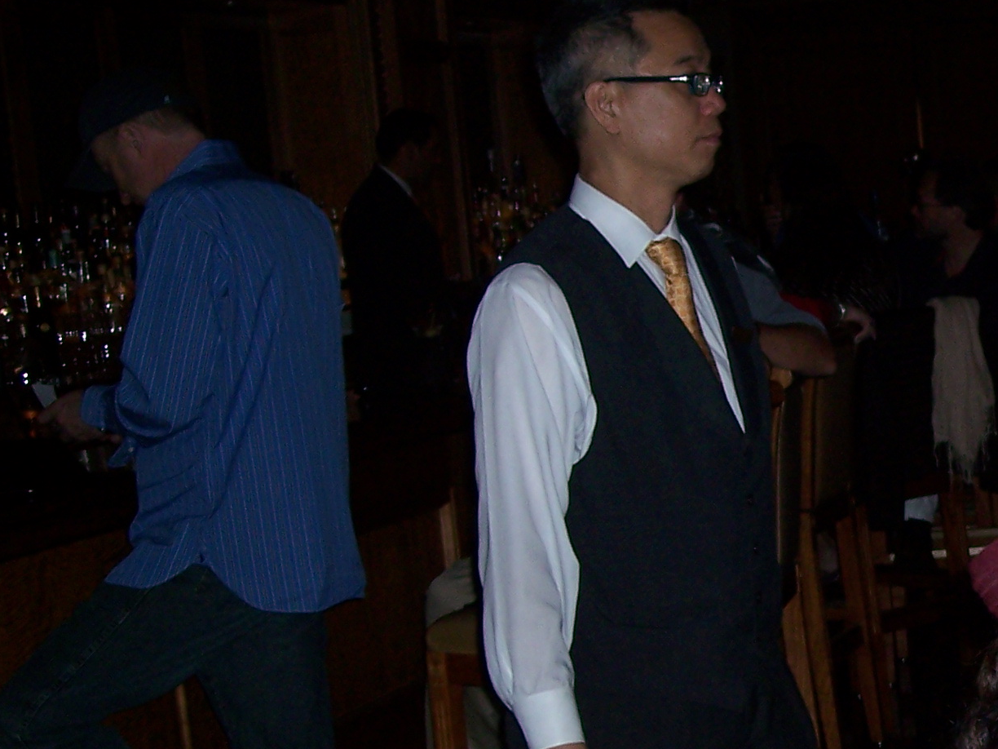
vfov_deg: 16.2
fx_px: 2624
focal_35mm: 91
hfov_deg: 20.4
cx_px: 1122
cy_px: 559
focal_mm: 8
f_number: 2.8
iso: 100
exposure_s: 1/60
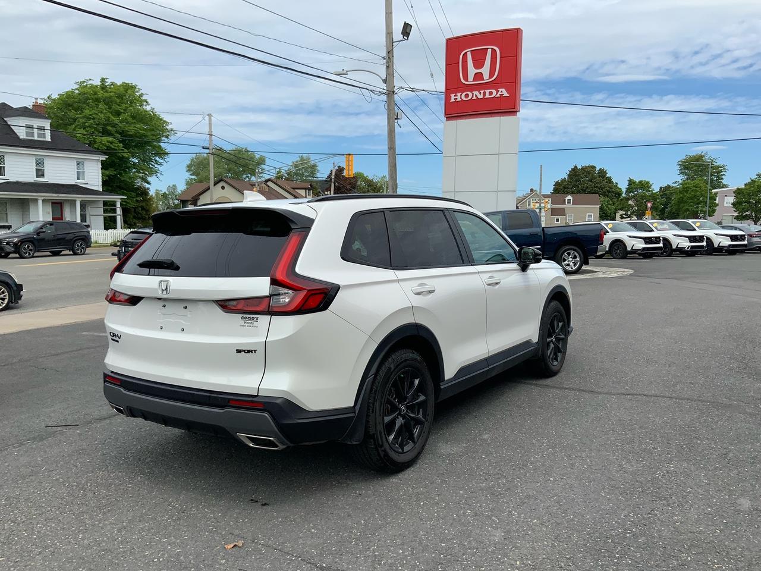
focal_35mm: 29
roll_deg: -1.0
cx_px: 380
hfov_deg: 61.7
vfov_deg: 48.2
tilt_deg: -5.9
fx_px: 638
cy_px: 286
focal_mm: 3
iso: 16
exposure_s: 1/2427
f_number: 1.8
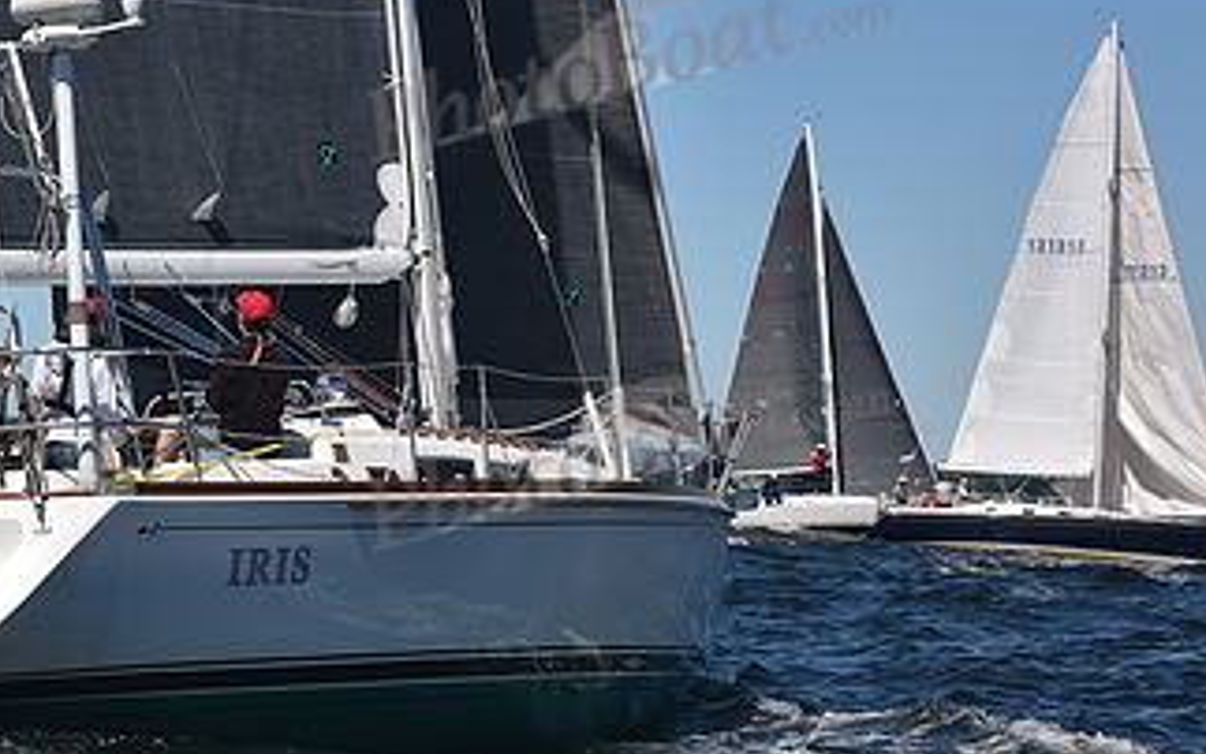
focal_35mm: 128
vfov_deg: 10.2
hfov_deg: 16.1
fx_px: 4208
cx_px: 175
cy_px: 312
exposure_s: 1/800
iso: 200
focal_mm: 70
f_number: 6.3
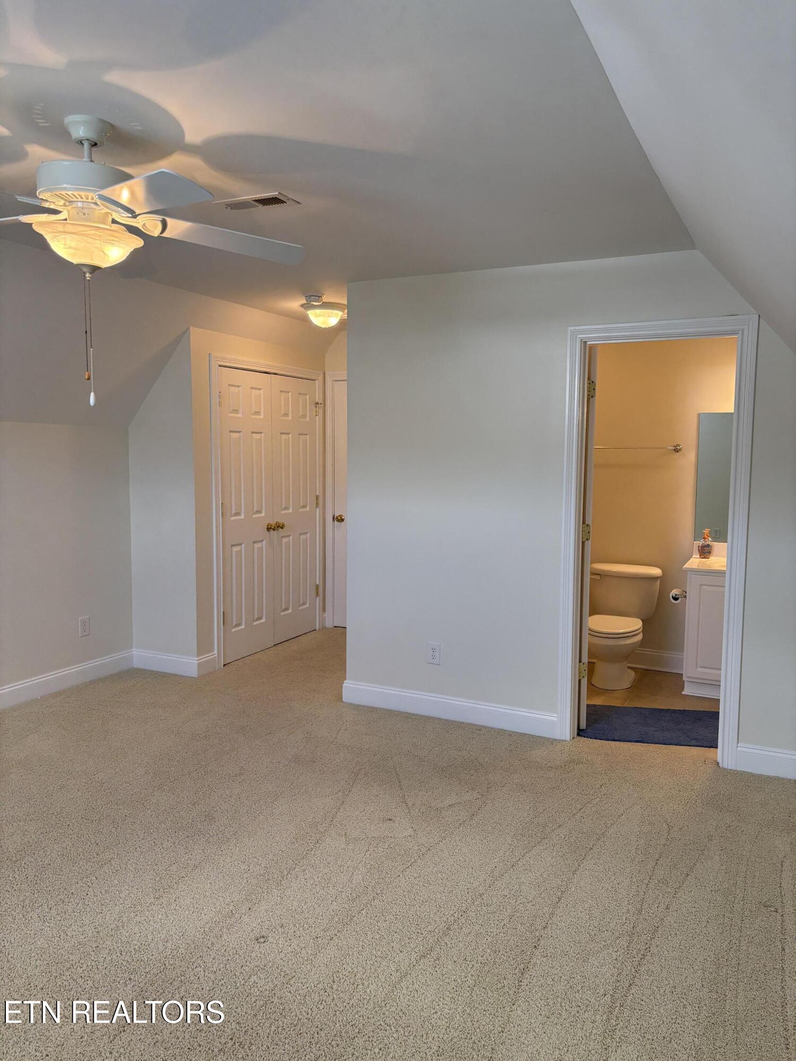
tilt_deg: -5.3
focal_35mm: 26
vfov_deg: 67.3
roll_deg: -1.1
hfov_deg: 53.1
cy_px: 530
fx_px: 797
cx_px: 398
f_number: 1.6
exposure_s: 1/120
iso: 125
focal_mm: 5.96
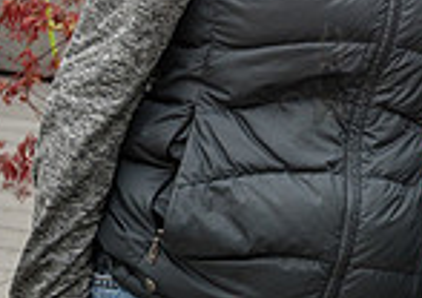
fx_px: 1732
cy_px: -160
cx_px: 665
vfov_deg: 9.5
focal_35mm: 145
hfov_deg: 13.0
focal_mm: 31
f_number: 4.5
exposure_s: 1/320
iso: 250
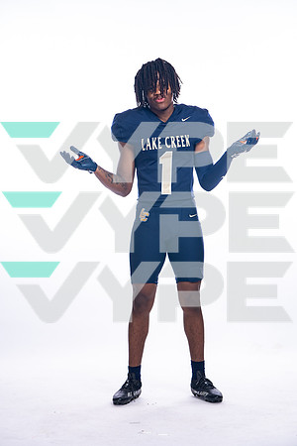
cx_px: 148
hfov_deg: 13.7
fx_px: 1237
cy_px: 223
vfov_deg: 20.4
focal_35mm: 100
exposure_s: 1/250
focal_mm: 100
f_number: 6.3
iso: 400
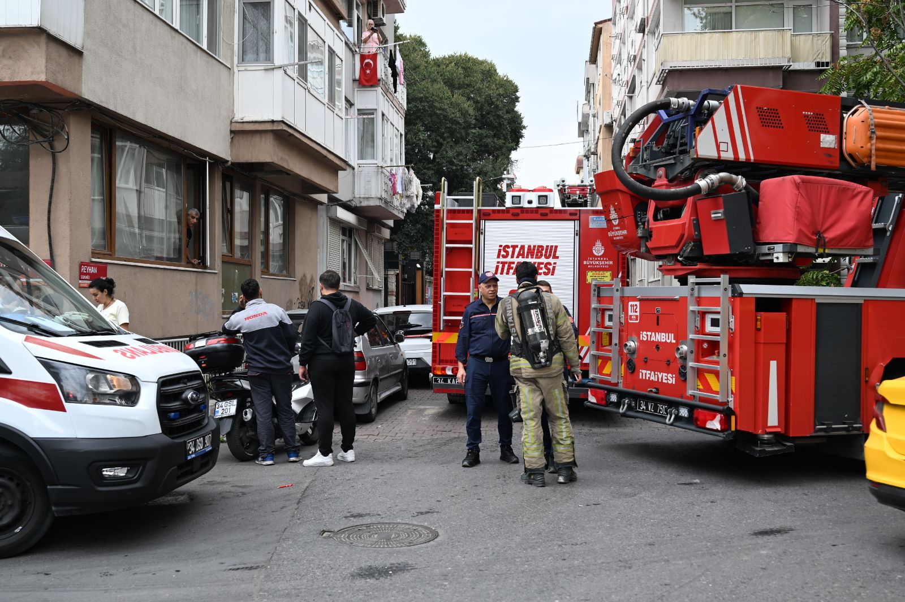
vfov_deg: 36.8
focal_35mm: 36
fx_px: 904
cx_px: 452
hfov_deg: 53.2
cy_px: 301
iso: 160
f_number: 3.2
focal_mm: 24
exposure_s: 1/250
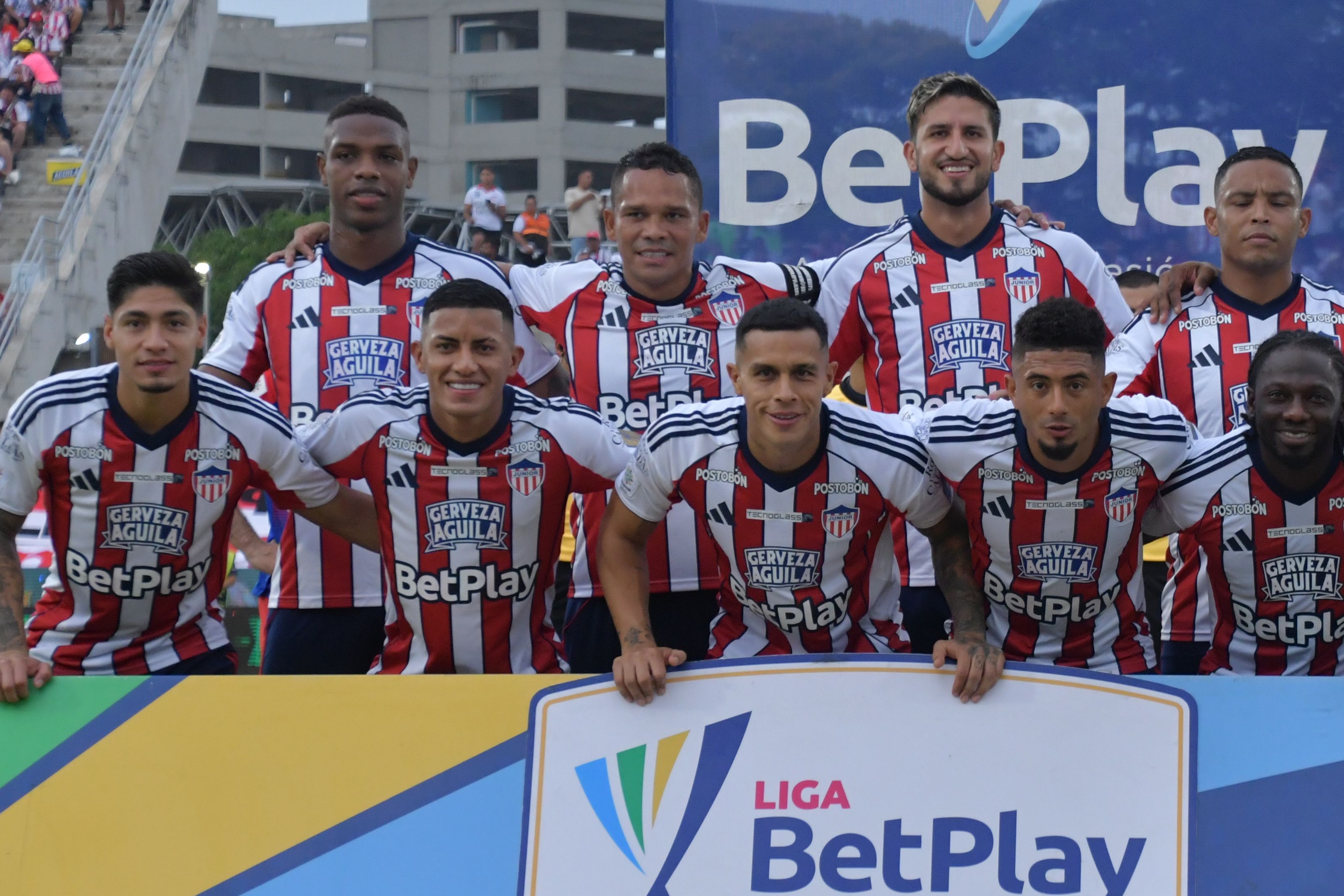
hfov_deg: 11.4
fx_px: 6719
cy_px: 420
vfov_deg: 7.6
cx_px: 1095
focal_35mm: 180
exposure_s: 1/800
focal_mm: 70
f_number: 5.6
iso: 1600
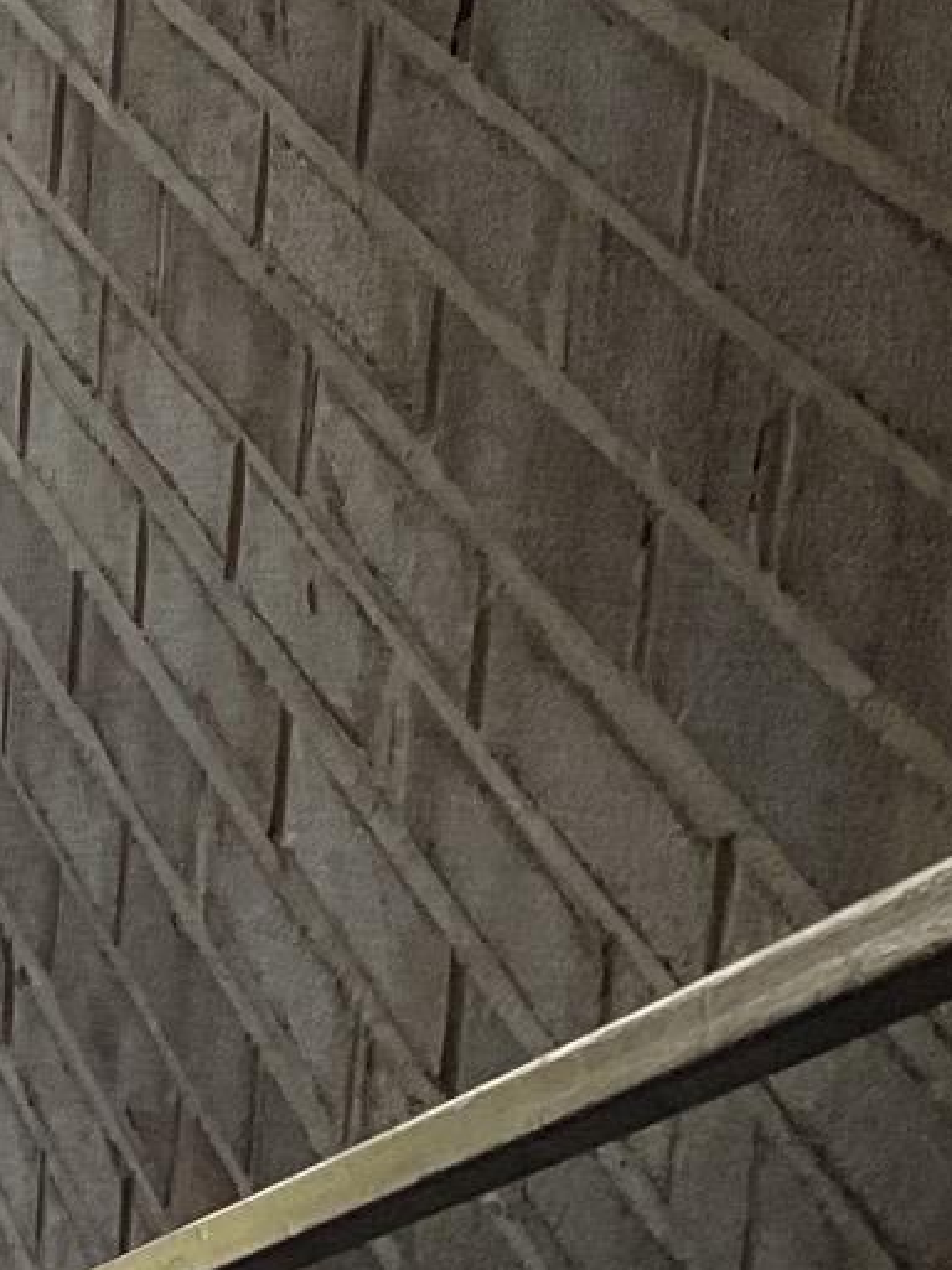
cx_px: -1492
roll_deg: +1.1
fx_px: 4254
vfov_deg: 16.2
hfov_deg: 10.6
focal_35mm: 116
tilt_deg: -15.2
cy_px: -308
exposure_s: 1/409
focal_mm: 3
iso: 16
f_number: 1.8
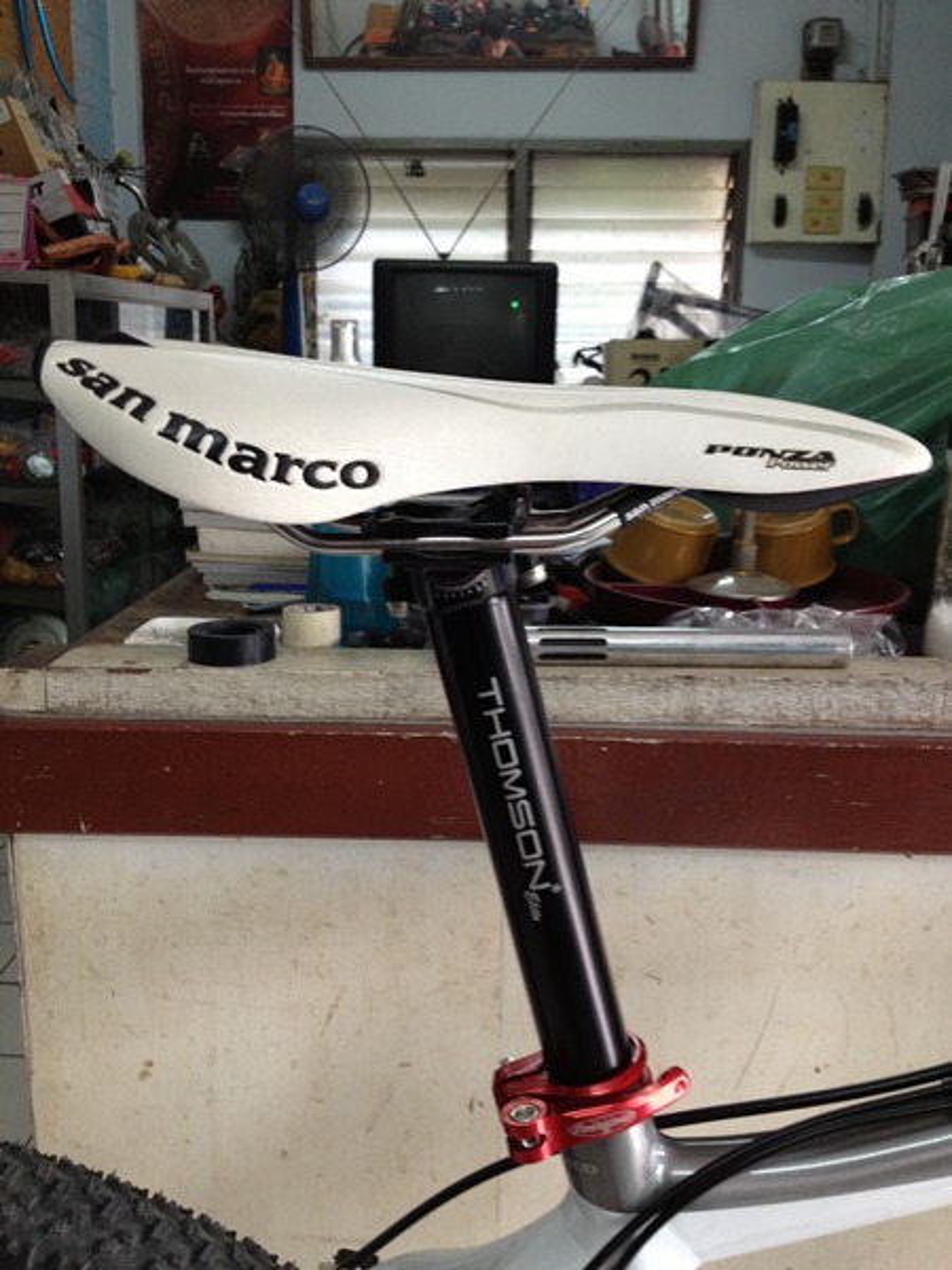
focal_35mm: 35
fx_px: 1283
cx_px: 476
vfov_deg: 52.6
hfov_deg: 40.7
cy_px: 635
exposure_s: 1/20
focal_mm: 4.28
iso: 100
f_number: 2.4
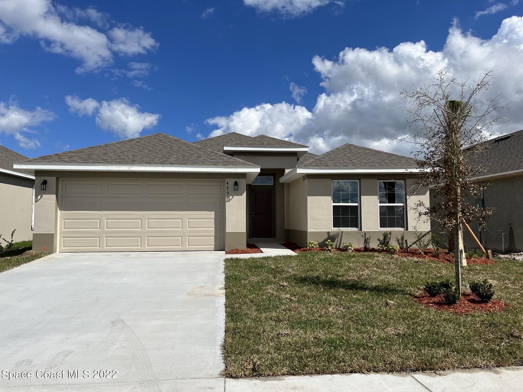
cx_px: 262
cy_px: 196
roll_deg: +0.6
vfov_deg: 53.1
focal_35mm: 26
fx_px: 393
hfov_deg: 67.3
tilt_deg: +3.0
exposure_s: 1/6897
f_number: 1.6
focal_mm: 5.1
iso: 50
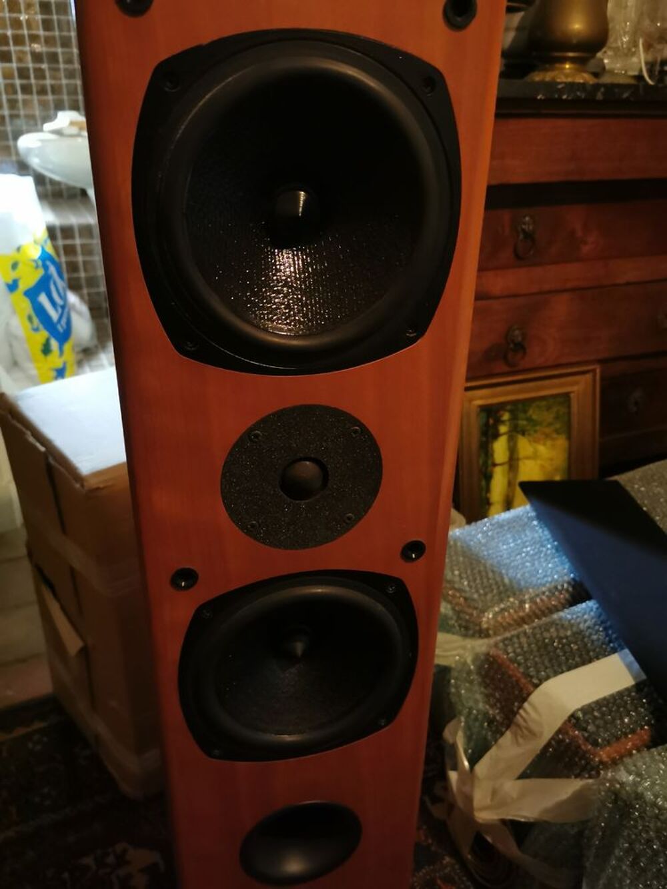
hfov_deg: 51.4
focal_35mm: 27
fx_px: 694
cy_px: 444
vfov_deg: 65.3
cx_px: 334
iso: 1250
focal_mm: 5.56
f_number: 1.6
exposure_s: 1/20
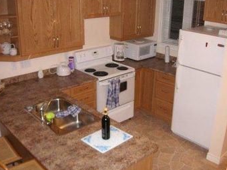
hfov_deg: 46.8
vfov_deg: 36.0
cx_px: 115
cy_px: 89
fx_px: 262
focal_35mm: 40
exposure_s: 1/45
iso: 160
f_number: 2.8
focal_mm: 6.1
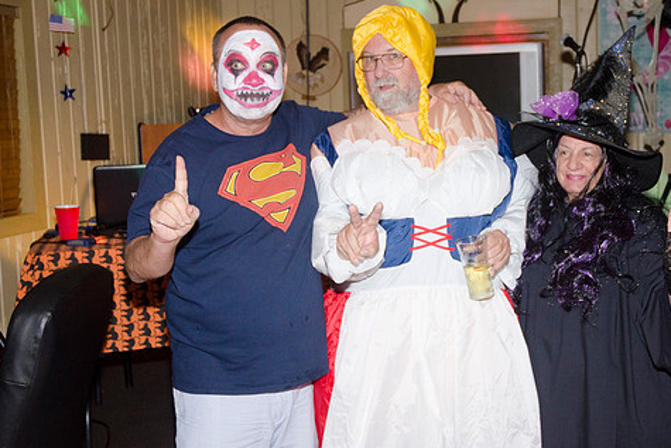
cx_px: 400
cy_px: 189
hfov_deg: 37.4
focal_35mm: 53
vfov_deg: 25.5
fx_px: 988
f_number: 4
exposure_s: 1/60
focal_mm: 29
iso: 800
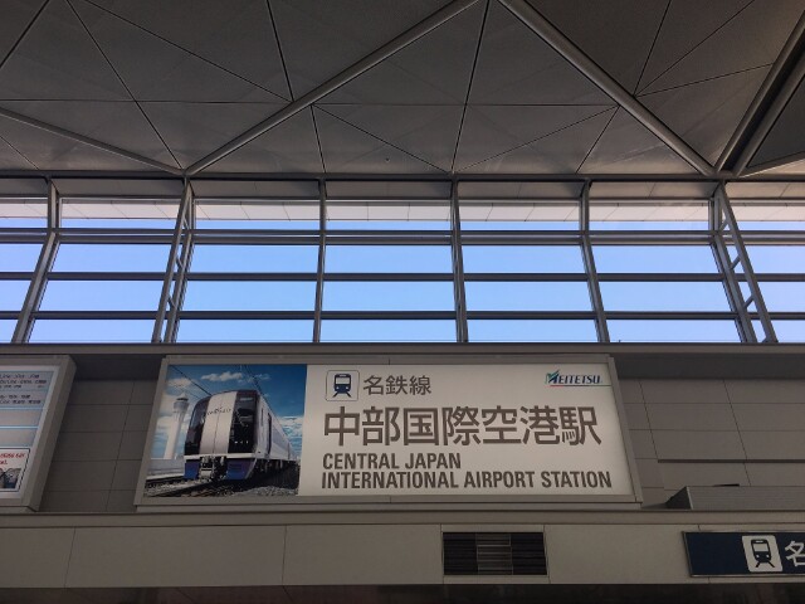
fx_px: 674
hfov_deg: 61.7
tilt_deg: +33.3
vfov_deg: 48.2
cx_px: 402
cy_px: 302
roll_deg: +0.5
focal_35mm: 29
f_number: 2.2
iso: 25
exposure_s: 1/712
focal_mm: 4.15
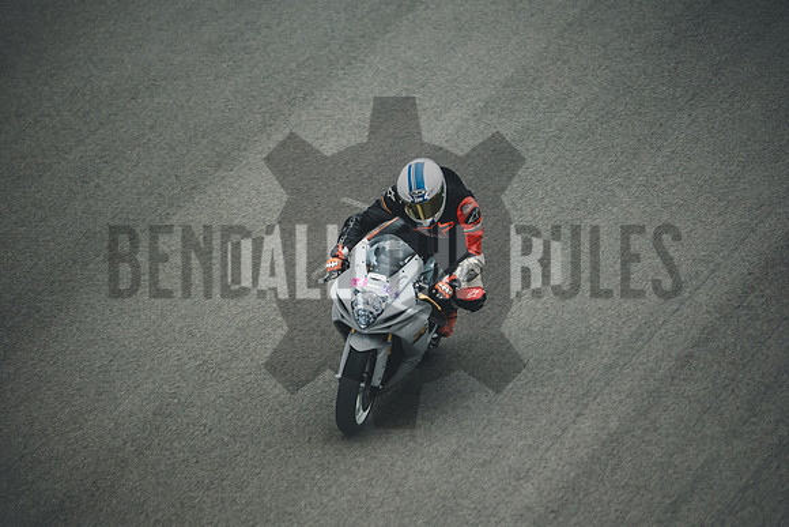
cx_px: 394
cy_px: 264
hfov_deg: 6.9
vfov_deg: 4.6
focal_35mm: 300
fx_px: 6576
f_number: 2
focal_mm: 200
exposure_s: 1/1250
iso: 1250
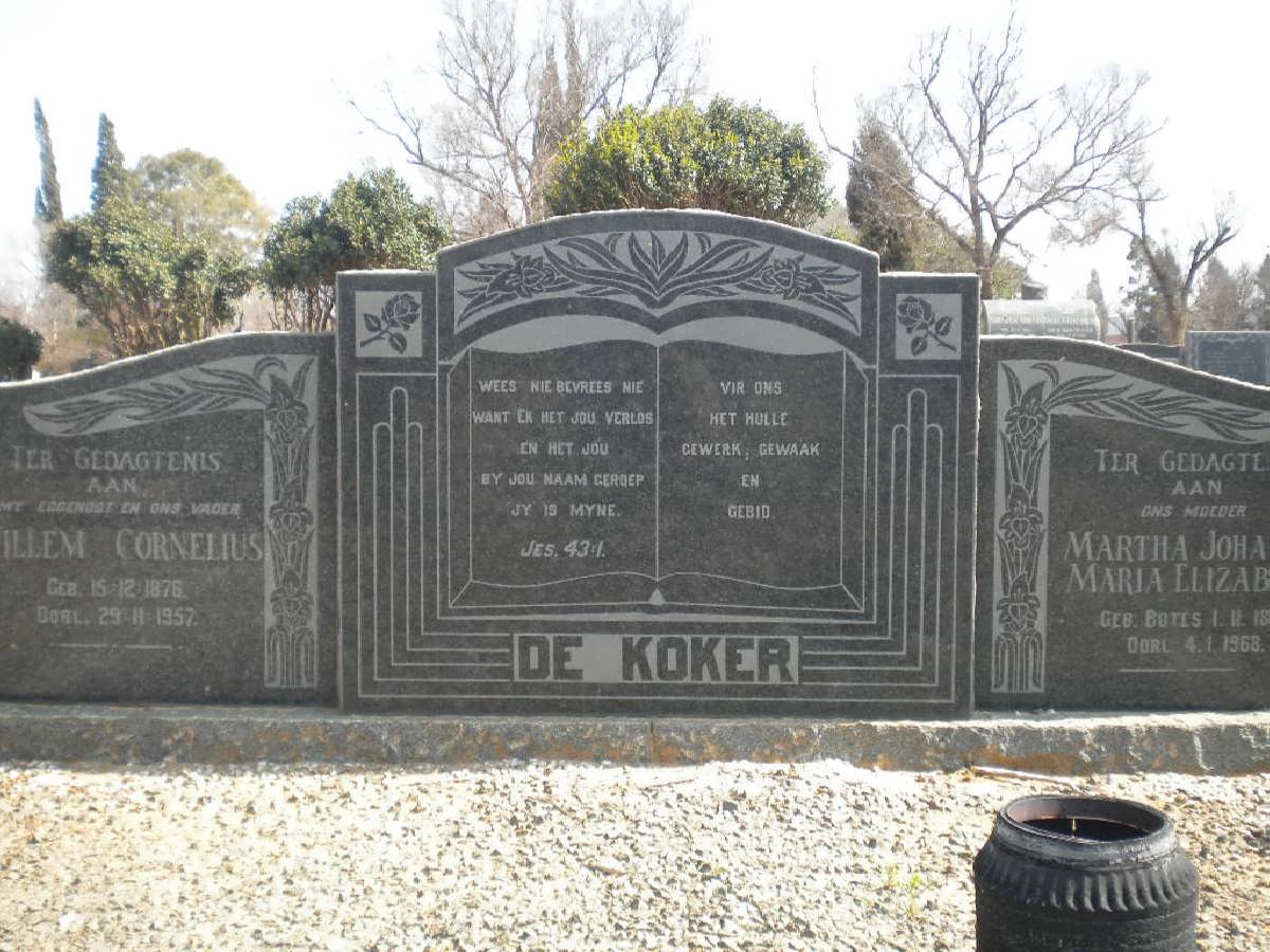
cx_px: 635
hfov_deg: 45.8
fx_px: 1504
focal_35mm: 41
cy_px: 476
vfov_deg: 35.1
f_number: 4.9
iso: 80
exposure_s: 1/137
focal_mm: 7.4
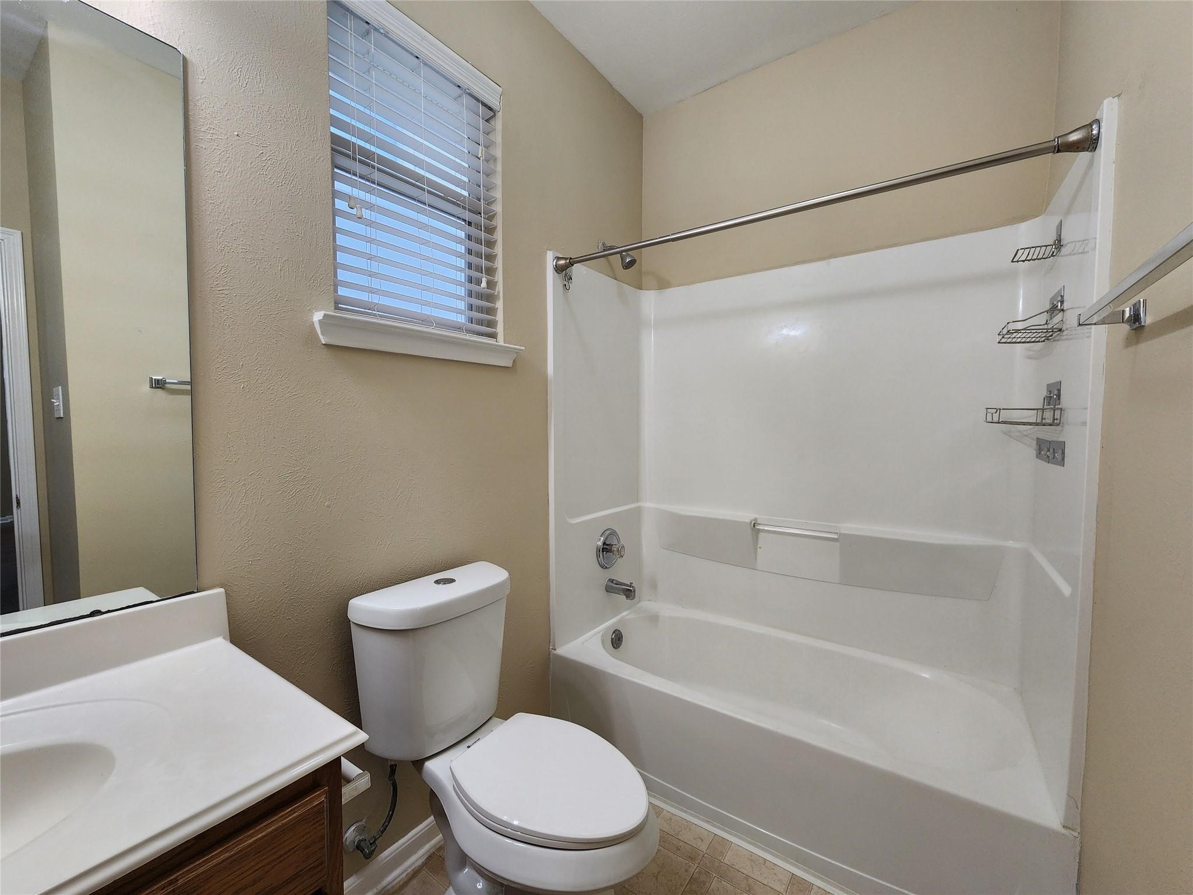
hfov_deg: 106.2
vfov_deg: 89.9
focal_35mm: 13
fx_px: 448
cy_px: 448
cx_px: 596
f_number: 2.2
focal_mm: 2.2
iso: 100
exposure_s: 1/60
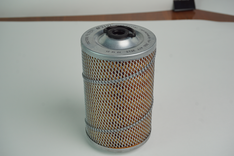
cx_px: 118
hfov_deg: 37.2
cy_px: 79
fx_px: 348
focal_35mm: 54
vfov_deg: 25.3
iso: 100
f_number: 8
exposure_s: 1/15
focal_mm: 35
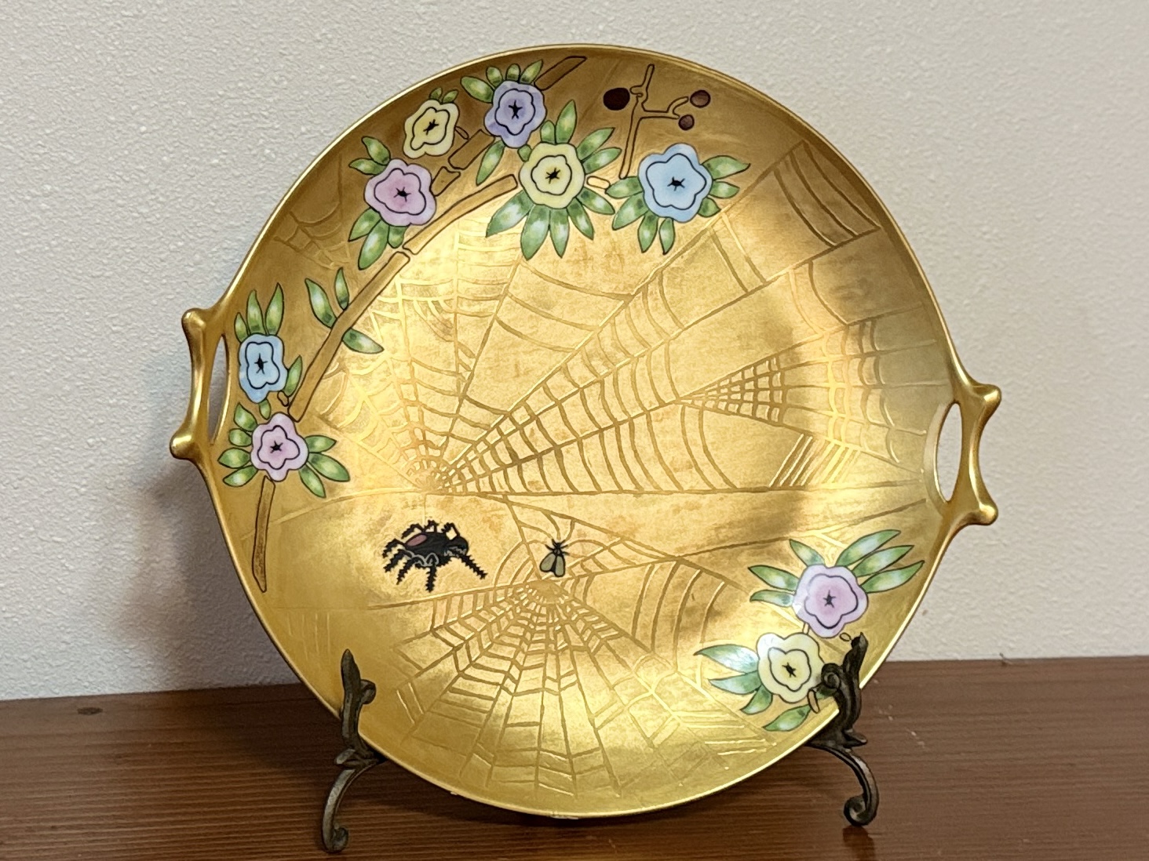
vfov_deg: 56.8
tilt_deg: -7.2
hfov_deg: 71.6
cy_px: 430
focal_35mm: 24
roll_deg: -2.2
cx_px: 574
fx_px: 797
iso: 500
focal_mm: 6.76
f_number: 1.78
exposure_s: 1/60
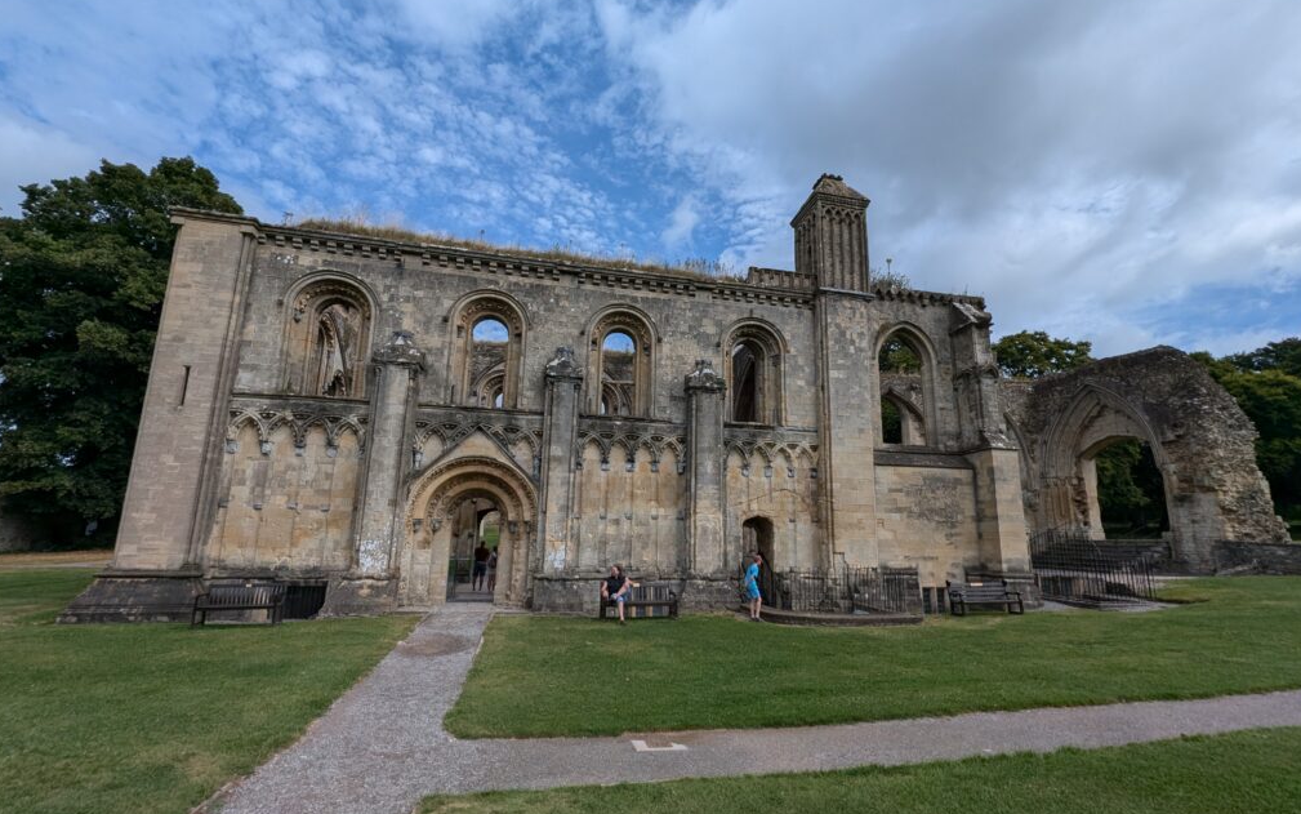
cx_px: 652
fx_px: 496
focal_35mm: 14
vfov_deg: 78.5
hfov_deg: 105.3
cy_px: 438
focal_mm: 1.95
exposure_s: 1/2564
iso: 46
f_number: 2.2
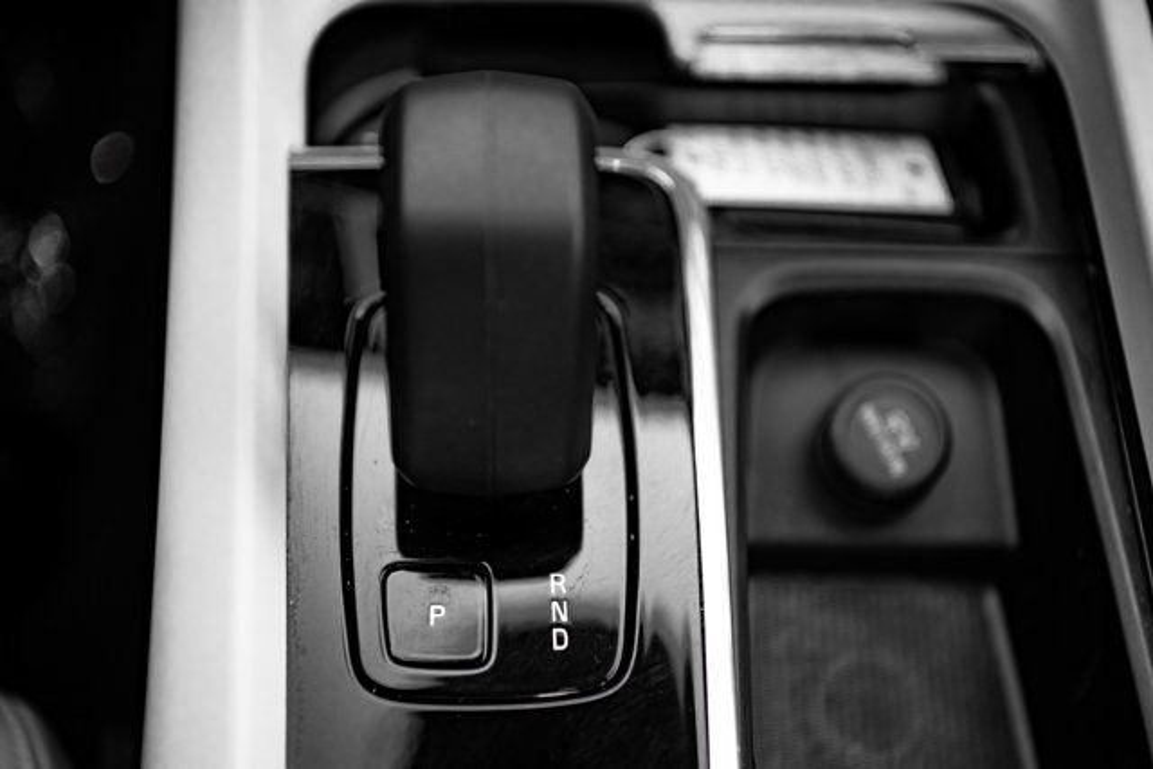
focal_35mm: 48
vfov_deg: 28.1
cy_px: 384
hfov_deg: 41.1
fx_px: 1538
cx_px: 576
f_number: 2.8
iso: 1250
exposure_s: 1/200
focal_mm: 48
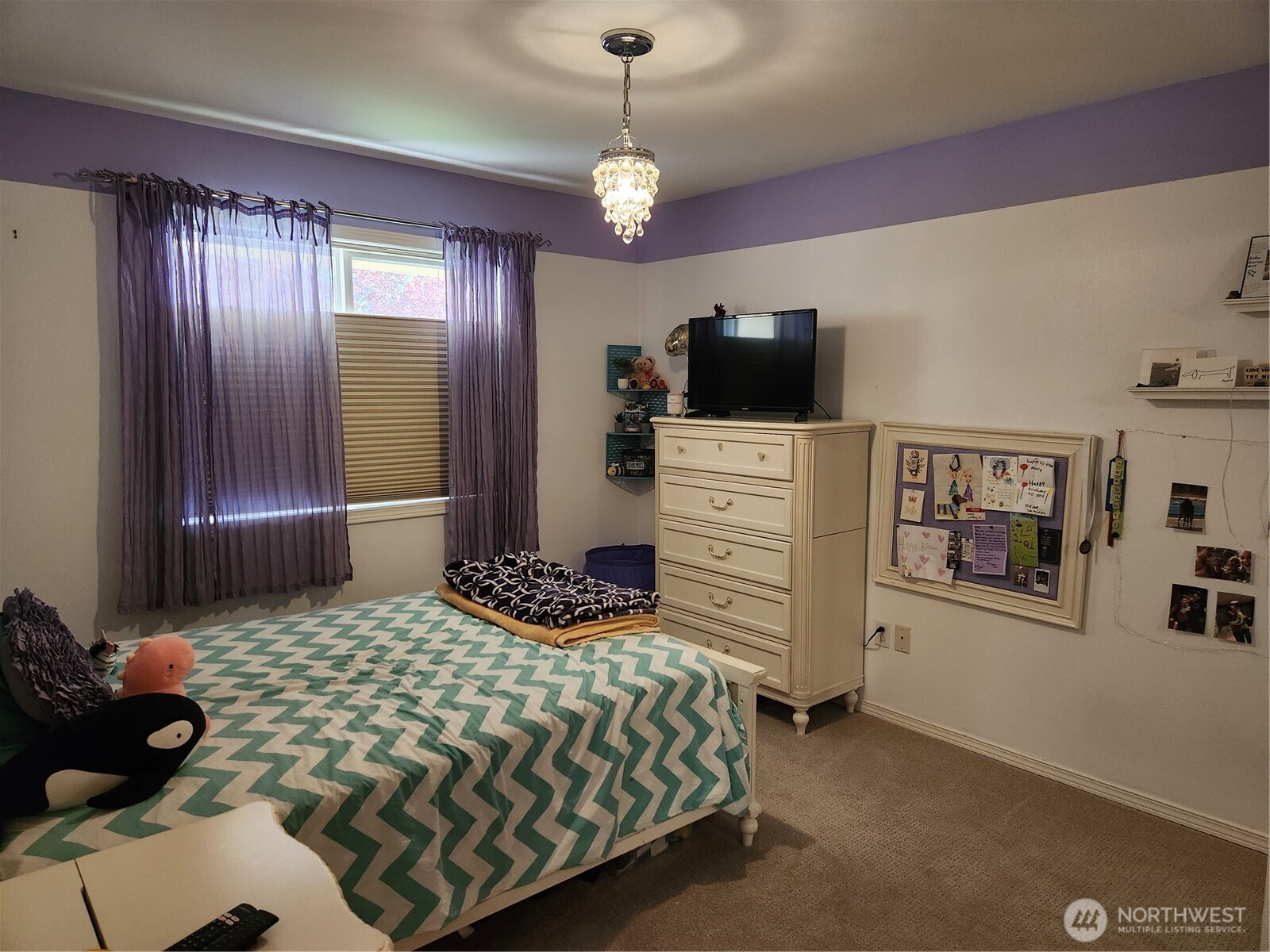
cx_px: 635
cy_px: 476
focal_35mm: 23
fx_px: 844
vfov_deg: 58.9
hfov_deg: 73.9
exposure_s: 1/120
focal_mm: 5.4
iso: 640
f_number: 1.8
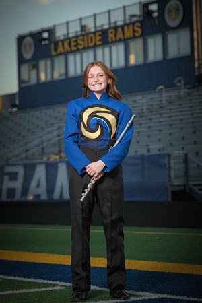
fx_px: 1010
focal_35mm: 120
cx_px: 101
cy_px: 152
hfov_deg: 11.4
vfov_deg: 17.1
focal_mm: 120
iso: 100
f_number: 5.6
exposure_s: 1/250
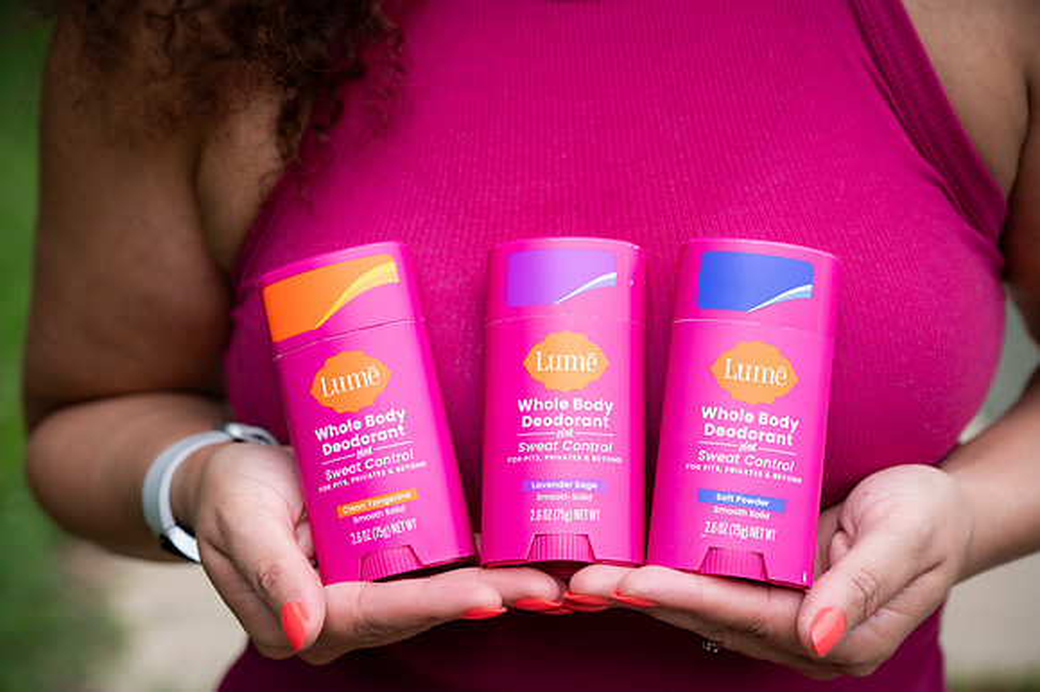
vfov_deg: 19.4
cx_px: 520
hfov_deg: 28.9
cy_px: 346
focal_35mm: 70
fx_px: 2021
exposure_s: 1/200
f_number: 5
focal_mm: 70
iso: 100
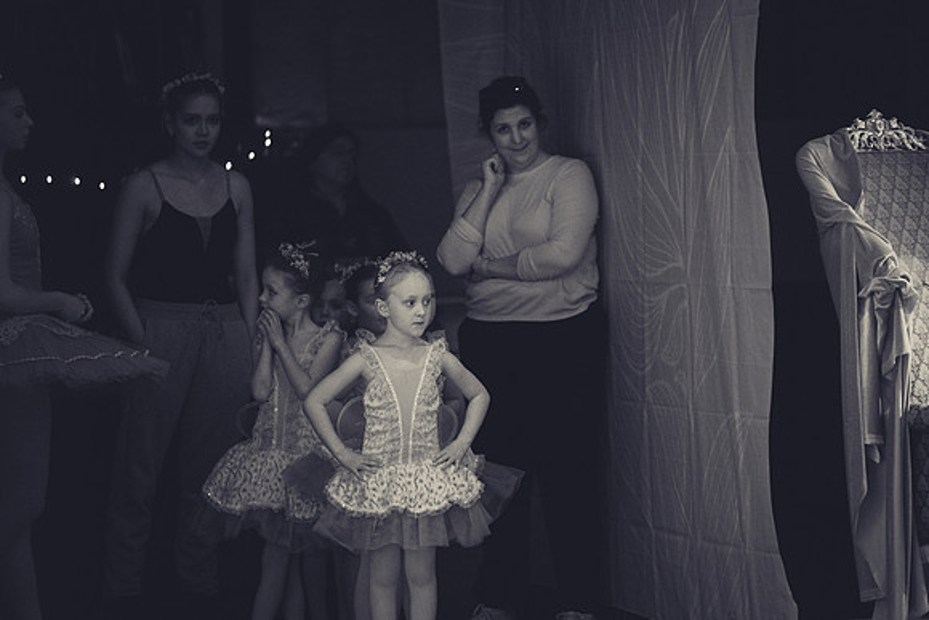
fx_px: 5160
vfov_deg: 6.9
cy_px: 310
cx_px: 471
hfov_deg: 10.3
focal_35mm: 200
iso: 12800
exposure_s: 1/320
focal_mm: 195
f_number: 2.8
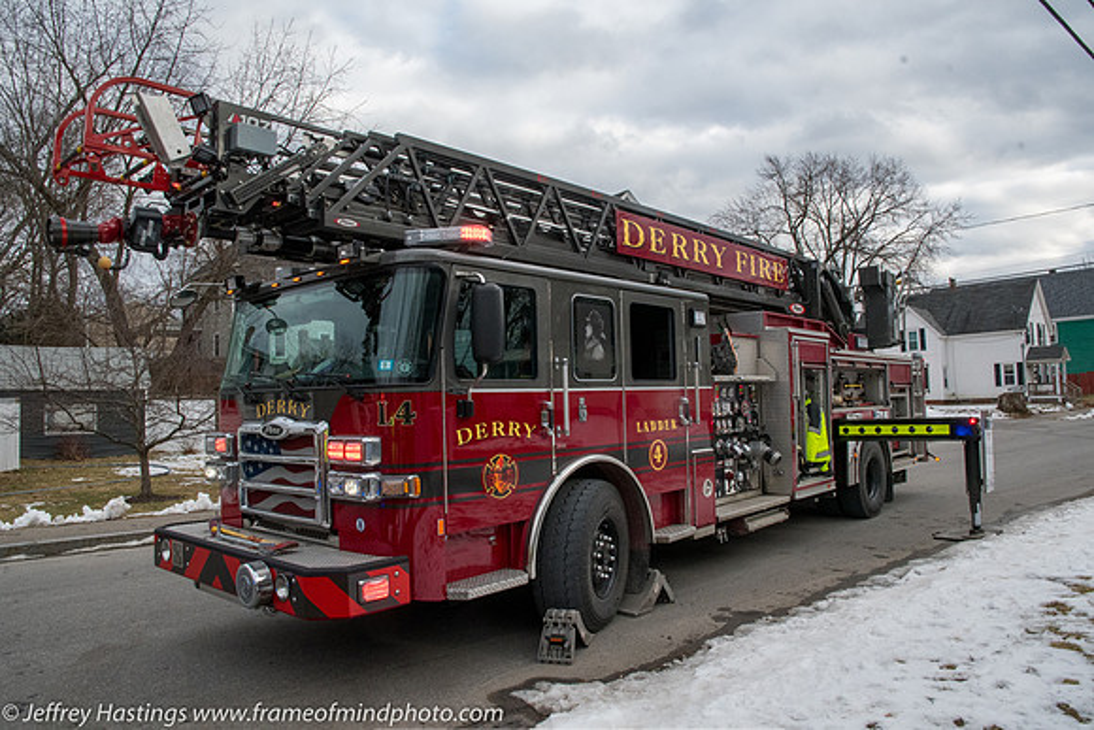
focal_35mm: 24
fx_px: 729
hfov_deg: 73.7
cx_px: 547
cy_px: 365
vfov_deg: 53.2
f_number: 16
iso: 1600
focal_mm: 16
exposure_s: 1/400
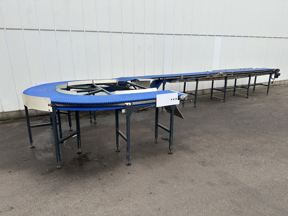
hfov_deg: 71.6
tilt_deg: -12.9
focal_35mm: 24
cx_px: 144
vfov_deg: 56.8
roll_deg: +1.6
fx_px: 200
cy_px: 108
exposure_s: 1/121
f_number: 1.78
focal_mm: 6.86
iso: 64
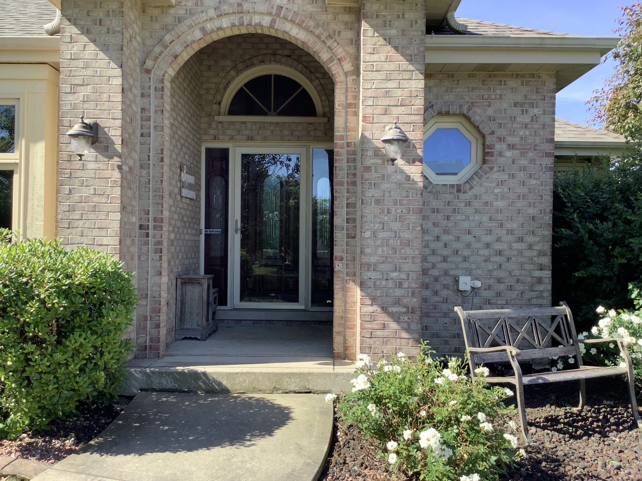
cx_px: 321
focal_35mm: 31
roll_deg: -2.2
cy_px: 240
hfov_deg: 58.4
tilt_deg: -2.7
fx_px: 575
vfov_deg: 45.4
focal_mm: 3.3
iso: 25
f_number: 2.4
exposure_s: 1/233
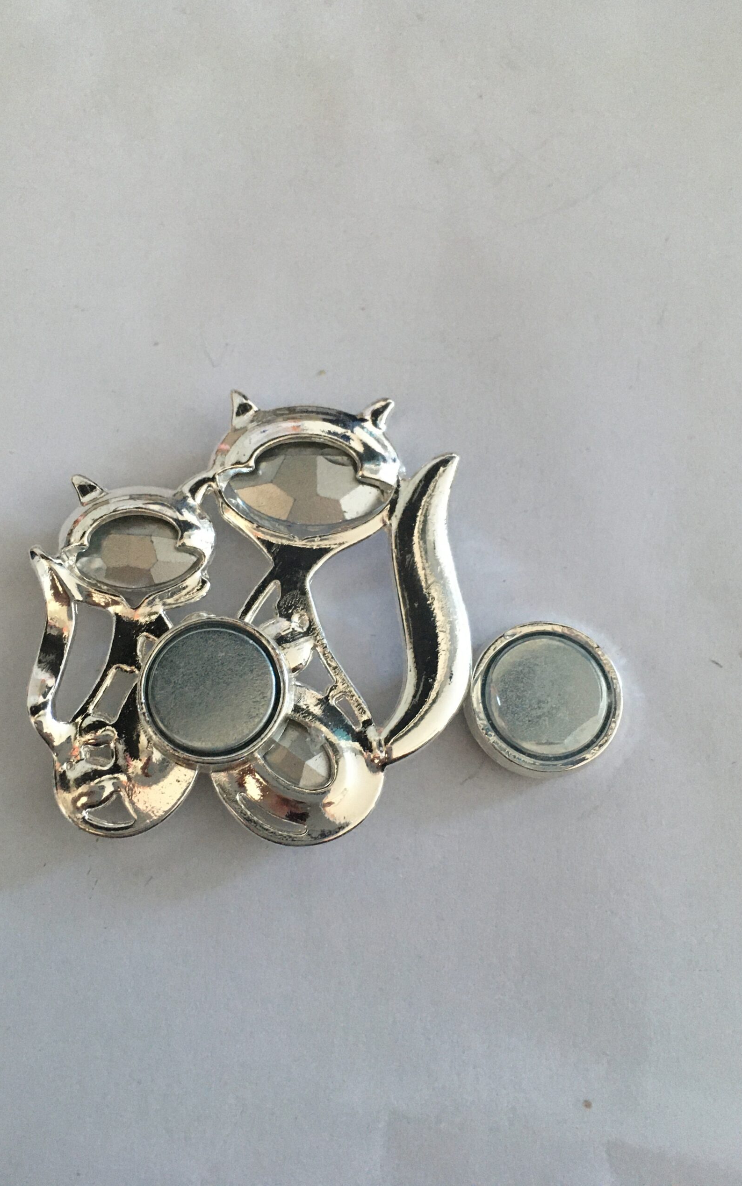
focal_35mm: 31
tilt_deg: -73.8
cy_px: 589
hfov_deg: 40.6
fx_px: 1003
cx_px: 343
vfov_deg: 61.2
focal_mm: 4.15
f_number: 2.2
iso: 200
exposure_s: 1/20
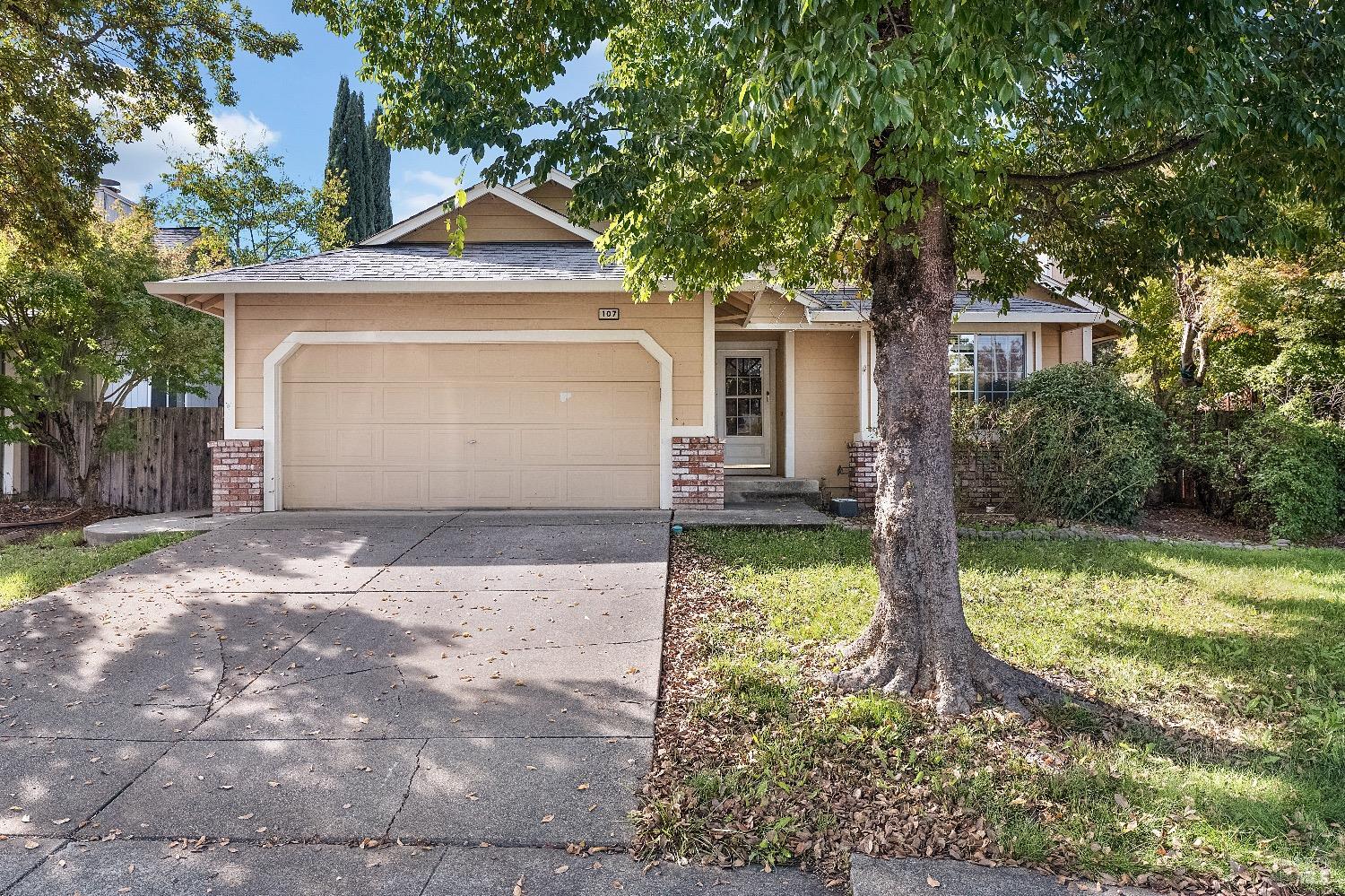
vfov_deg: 53.1
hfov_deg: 73.8
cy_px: 448
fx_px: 896
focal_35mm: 24
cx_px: 672
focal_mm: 24
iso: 3200
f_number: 6.3
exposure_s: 1/60
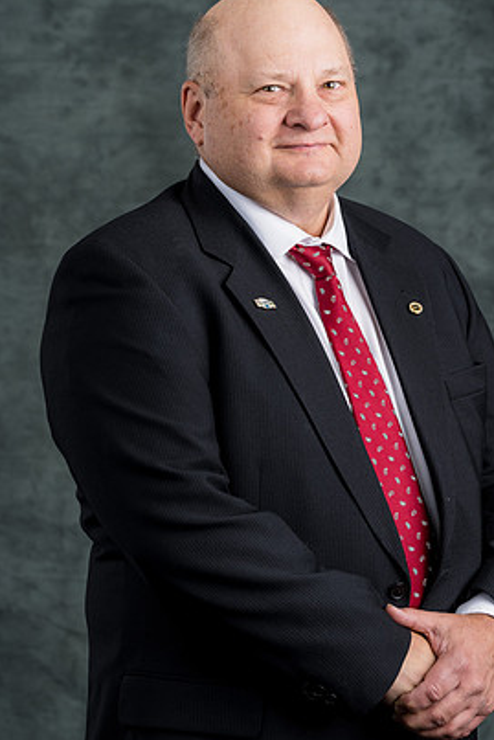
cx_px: 274
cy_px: 336
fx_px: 3146
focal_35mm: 153
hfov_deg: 9.0
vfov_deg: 13.4
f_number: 8
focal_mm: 137
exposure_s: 1/125
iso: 100
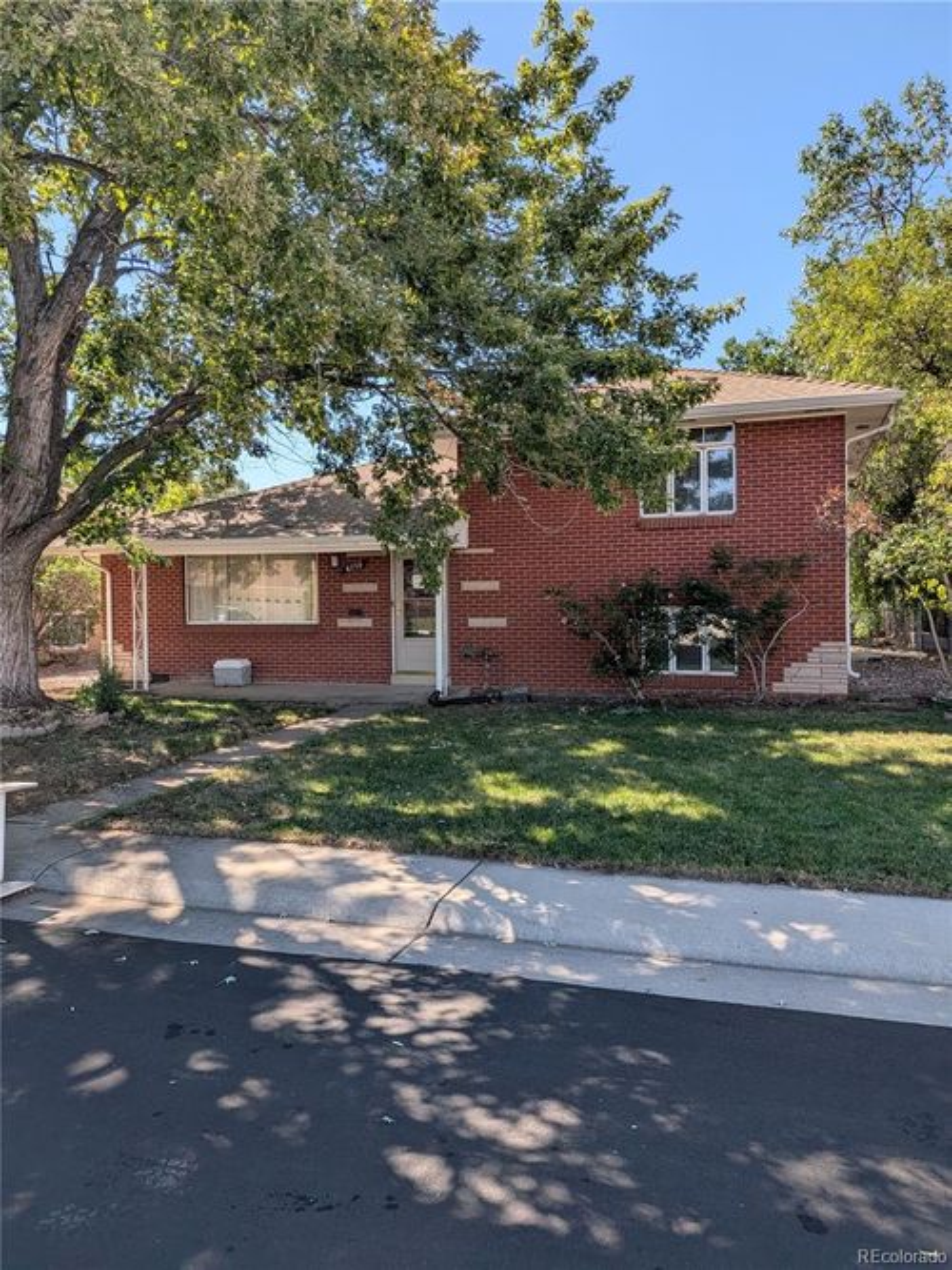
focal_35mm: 24
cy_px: 635
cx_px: 476
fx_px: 880
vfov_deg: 71.6
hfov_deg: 56.8
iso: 33
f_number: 1.7
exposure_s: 1/917
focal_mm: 4.53
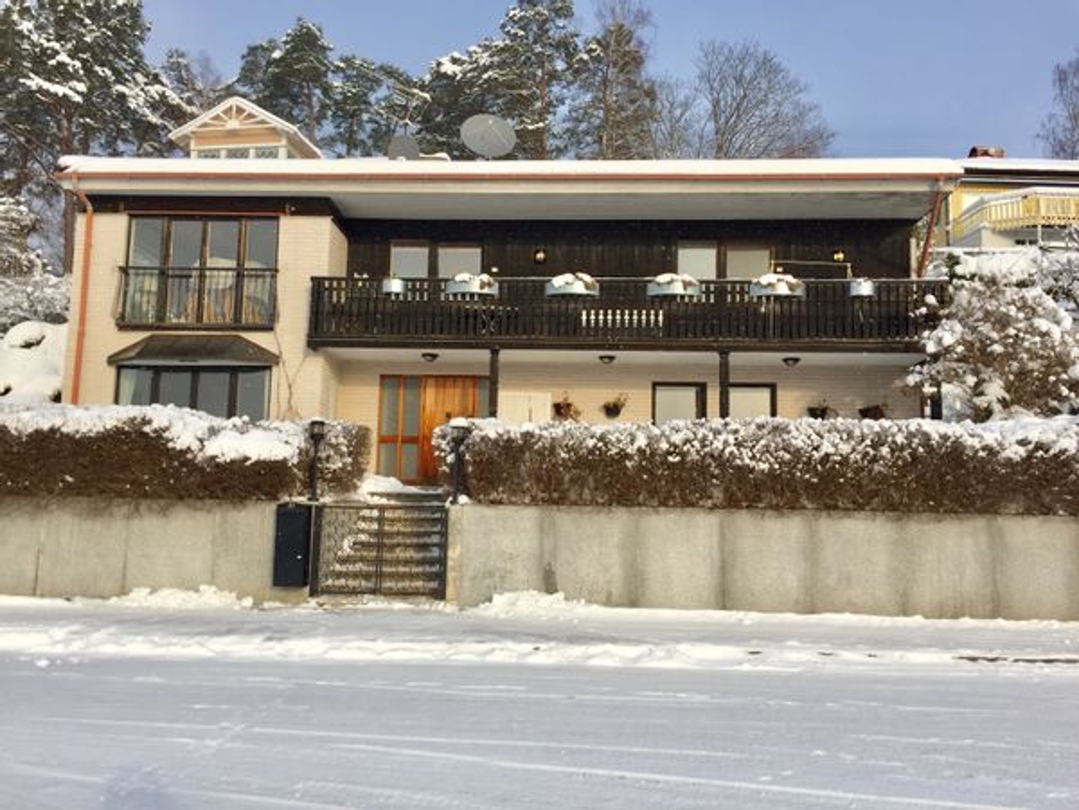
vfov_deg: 48.2
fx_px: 904
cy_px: 405
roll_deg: -1.5
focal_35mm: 29
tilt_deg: +5.6
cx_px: 540
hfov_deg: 61.7
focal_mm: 4.15
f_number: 2.2
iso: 32
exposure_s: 1/1522
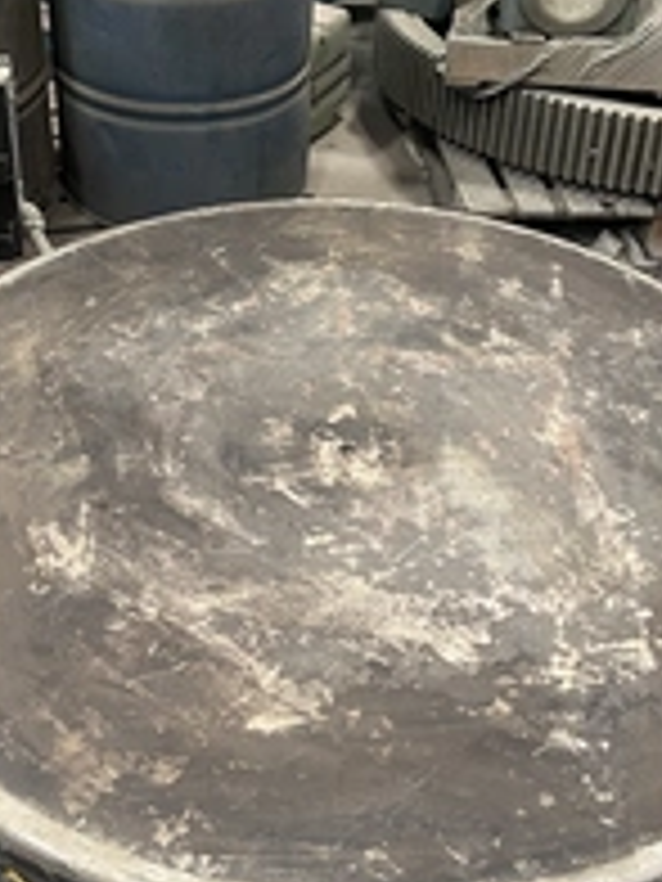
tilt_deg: -33.9
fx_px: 1351
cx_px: 284
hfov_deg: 27.5
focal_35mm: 53
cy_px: 266
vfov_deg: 35.7
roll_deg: -1.0
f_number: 1.5
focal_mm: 5.7
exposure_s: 1/40
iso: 400
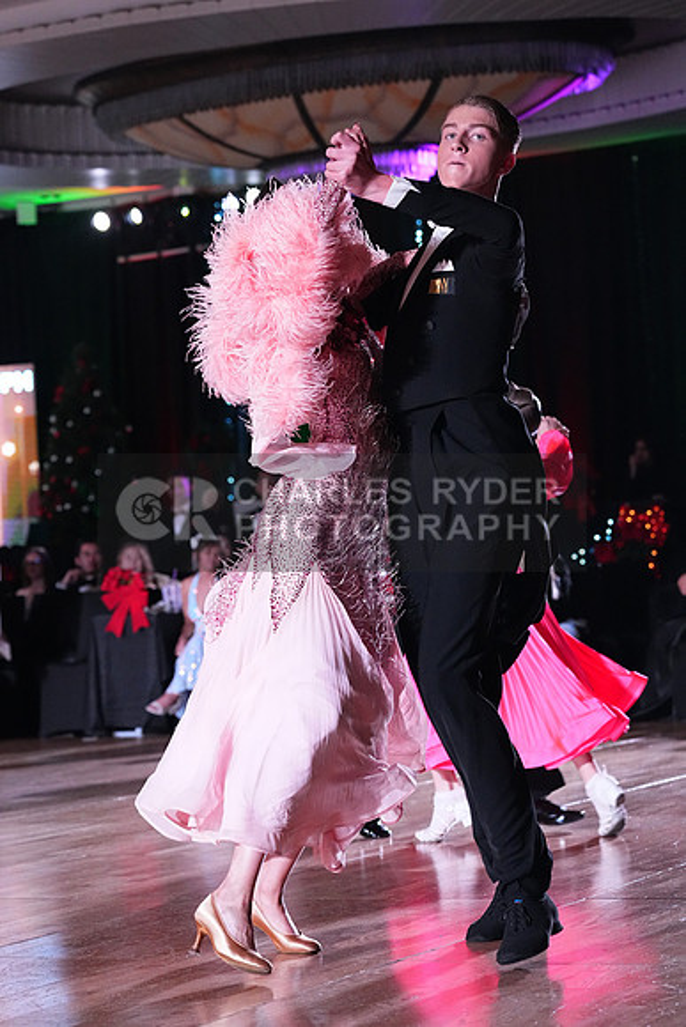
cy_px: 514
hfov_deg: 14.9
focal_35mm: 92
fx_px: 2628
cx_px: 343
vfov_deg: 22.1
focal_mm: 92
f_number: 5
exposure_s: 1/400
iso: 8000
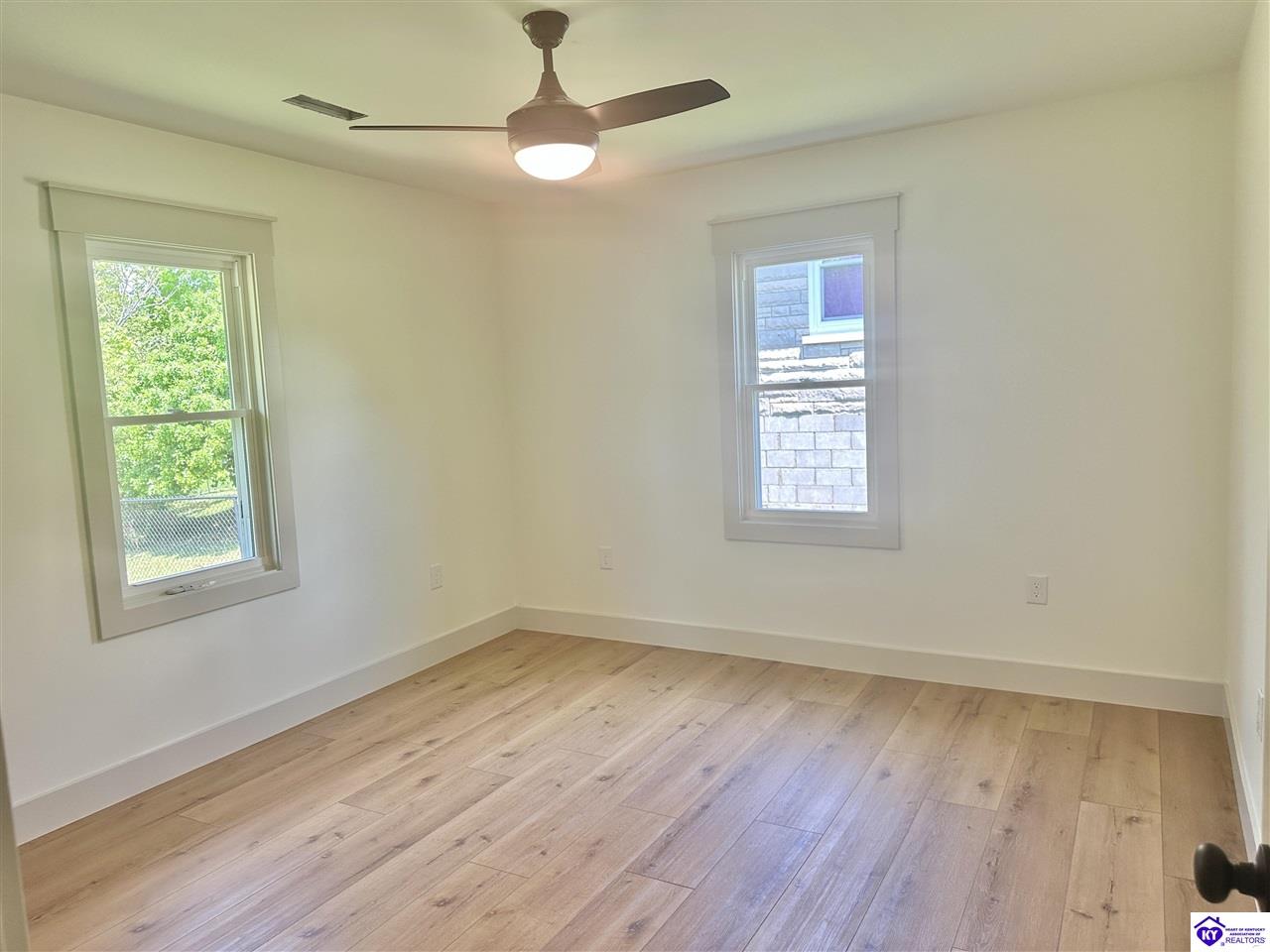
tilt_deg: -4.1
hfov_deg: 71.6
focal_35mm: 24
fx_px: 881
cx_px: 635
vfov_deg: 56.8
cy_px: 476
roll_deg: +2.7
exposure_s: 1/133
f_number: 1.78
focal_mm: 6.86
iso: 100
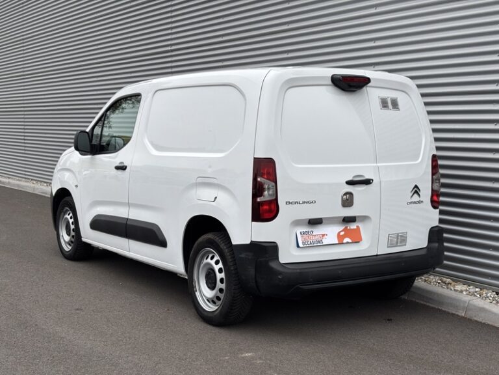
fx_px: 750
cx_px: 250
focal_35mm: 52
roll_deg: -0.3
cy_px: 188
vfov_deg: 28.0
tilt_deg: -4.6
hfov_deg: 36.8
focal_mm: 5.96
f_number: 1.6
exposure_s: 1/626
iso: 32
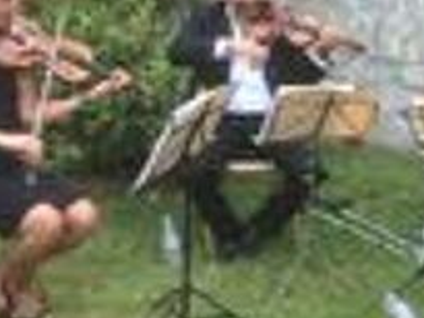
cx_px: 389
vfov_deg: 21.6
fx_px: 833
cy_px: 105
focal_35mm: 68
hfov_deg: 27.4
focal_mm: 4.15
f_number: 2.2
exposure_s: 1/197
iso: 32
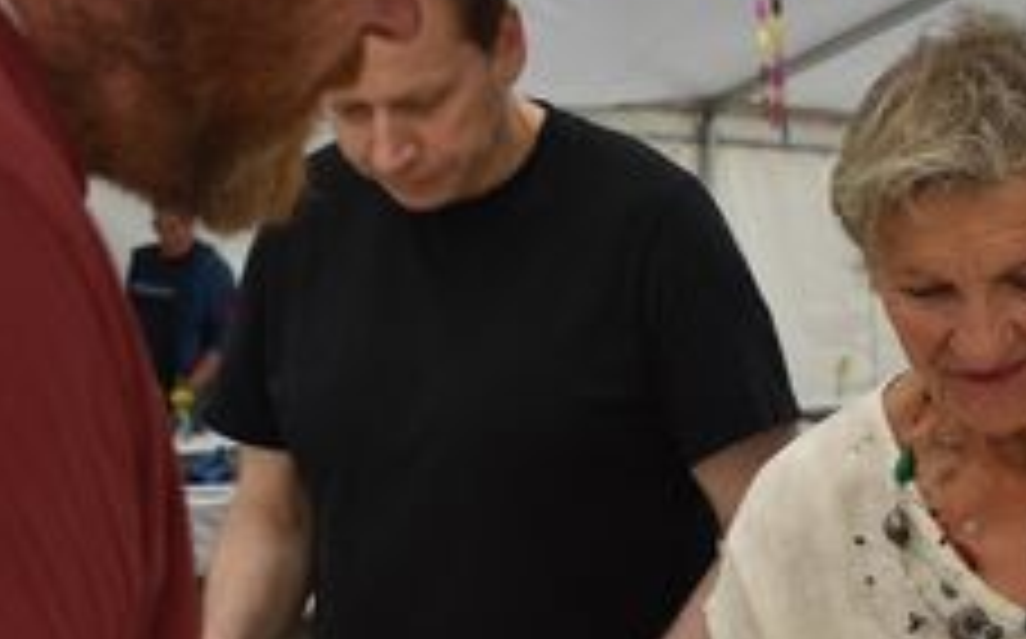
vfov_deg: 14.9
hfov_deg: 23.8
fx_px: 2430
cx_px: 616
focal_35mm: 87
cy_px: 522
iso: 400
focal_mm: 24
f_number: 4
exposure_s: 1/60
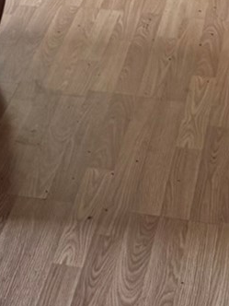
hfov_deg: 10.4
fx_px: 1226
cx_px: -99
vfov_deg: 12.0
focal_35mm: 139
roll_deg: +2.7
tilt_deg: -4.6
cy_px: -382
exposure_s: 1/60
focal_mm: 6.76
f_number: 1.78
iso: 250
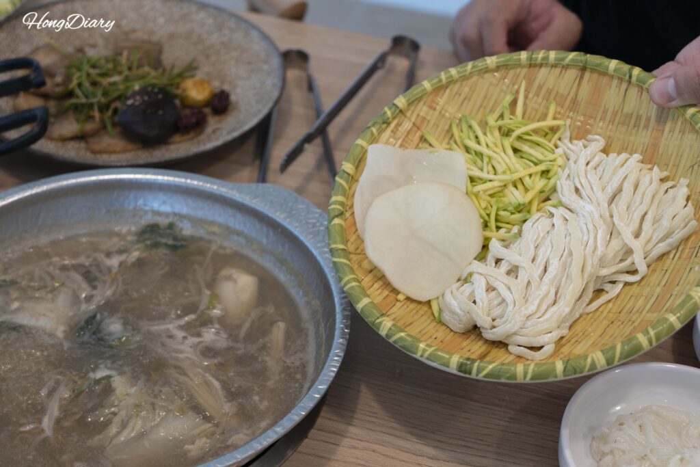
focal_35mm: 60
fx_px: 1167
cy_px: 234
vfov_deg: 22.6
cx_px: 350
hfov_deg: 33.4
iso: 800
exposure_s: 1/160
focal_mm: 60
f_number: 5.6
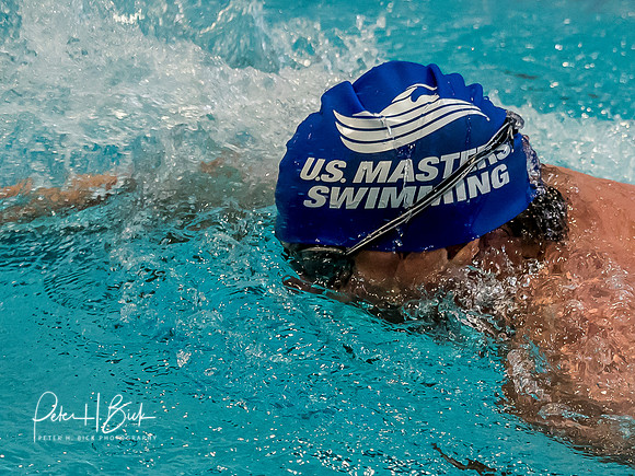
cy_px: 177
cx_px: 440
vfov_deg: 7.5
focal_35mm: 198
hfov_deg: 10.0
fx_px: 3628
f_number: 2.8
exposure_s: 1/1000
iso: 2500
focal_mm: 40
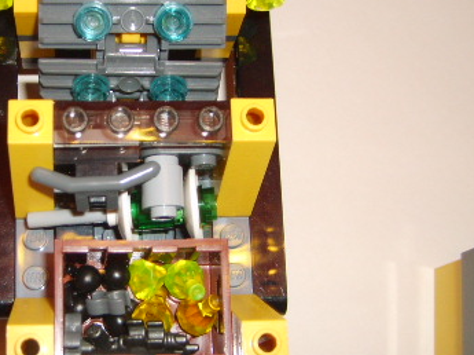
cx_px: 137
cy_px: 189
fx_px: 889
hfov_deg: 29.5
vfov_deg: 22.5
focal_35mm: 65
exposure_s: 1/45
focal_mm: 5.8
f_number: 2.8
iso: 100
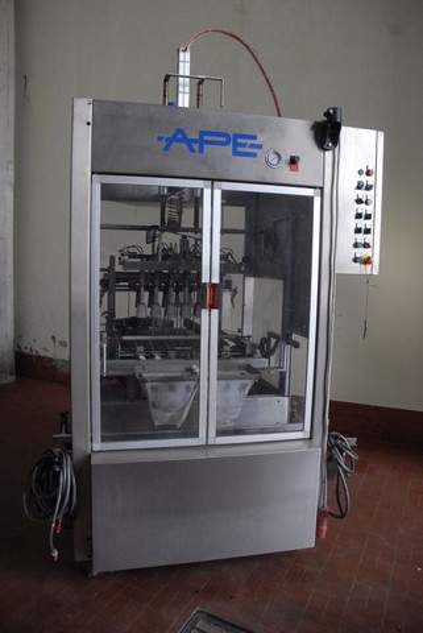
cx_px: 212
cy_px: 316
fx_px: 475
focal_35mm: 27
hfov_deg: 48.0
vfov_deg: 67.3
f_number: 5.6
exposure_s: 1/125
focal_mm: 18
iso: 800
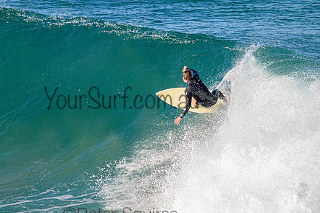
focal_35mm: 710
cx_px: 120
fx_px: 6313
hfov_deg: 2.9
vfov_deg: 1.9
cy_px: 92
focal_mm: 530
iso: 2500
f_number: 11
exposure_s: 1/2000
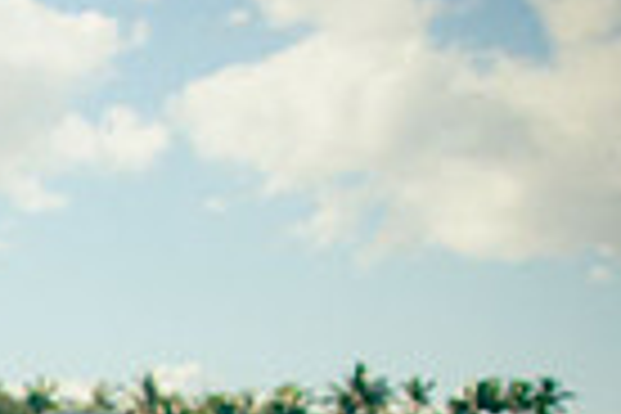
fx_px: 3036
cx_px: -450
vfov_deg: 7.5
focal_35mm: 176
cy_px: 821
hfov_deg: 11.0
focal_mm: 28
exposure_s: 1/2500
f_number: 4
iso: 200
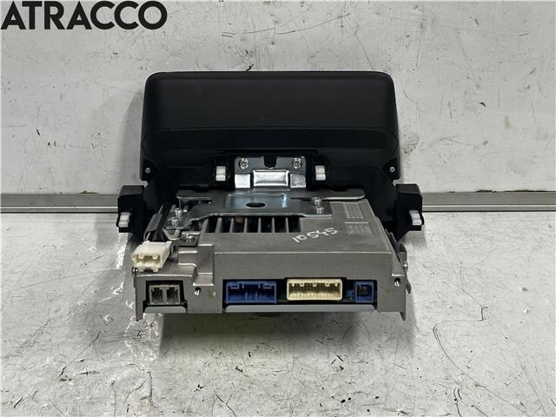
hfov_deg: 39.7
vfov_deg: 30.3
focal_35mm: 48
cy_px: 208
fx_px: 771
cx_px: 278
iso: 200
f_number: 1.78
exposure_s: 1/50
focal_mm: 6.86
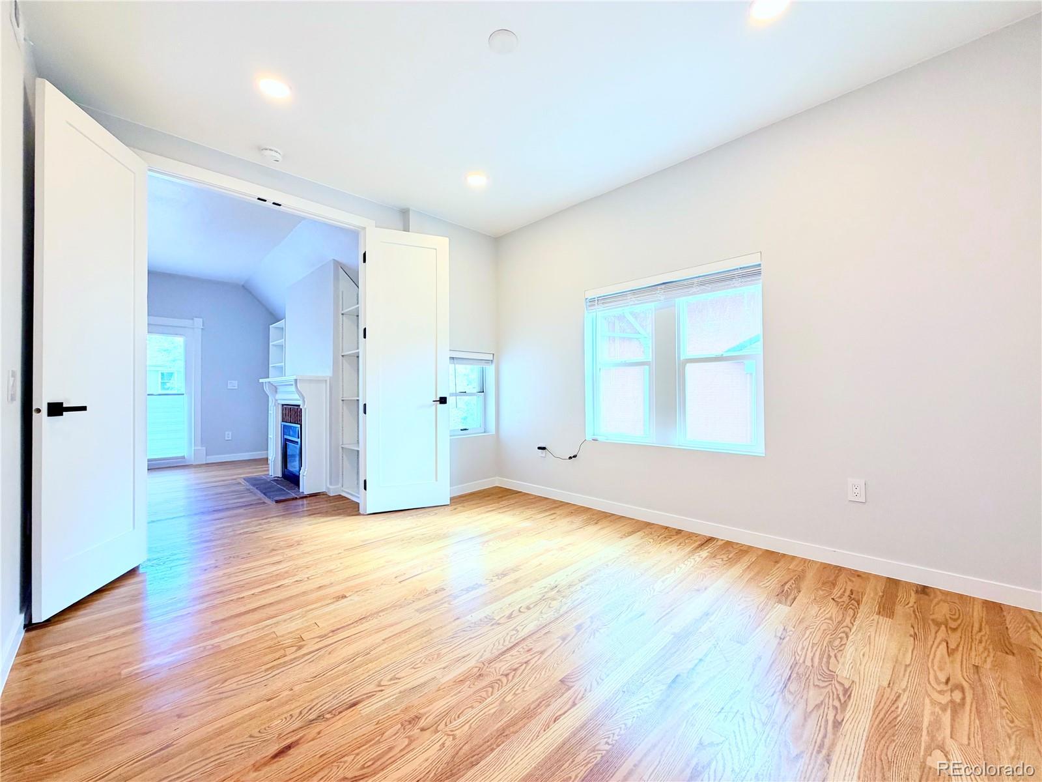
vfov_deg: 85.7
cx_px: 521
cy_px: 391
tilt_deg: +0.3
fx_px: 421
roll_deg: +0.6
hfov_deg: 102.1
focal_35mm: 14
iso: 125
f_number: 2.2
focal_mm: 2.22
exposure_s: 1/120
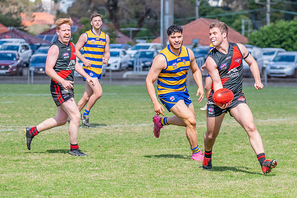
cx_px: 219
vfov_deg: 4.6
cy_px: 113
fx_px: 2477
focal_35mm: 300
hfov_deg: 6.9
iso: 800
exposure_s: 1/1600
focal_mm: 190
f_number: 7.1
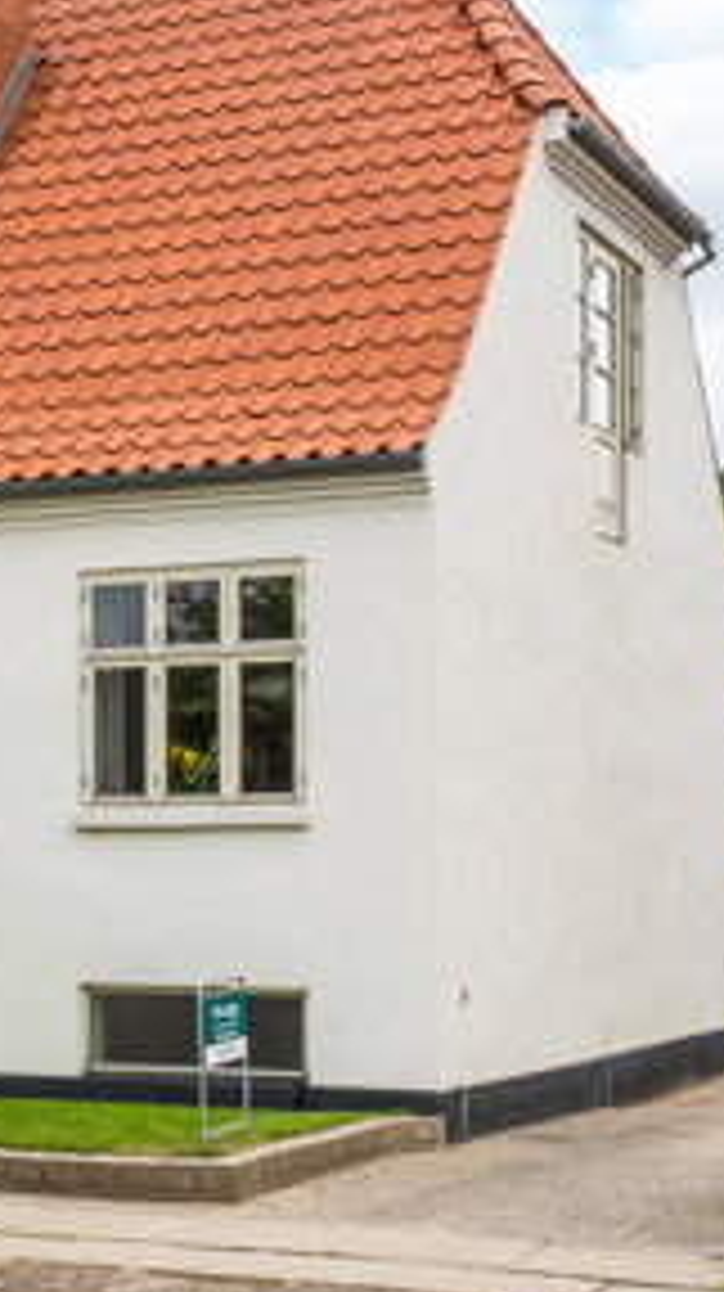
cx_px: -49
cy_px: 675
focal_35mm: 69
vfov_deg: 30.5
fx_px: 2363
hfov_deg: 16.9
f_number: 8
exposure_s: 1/320
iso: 200
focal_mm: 21
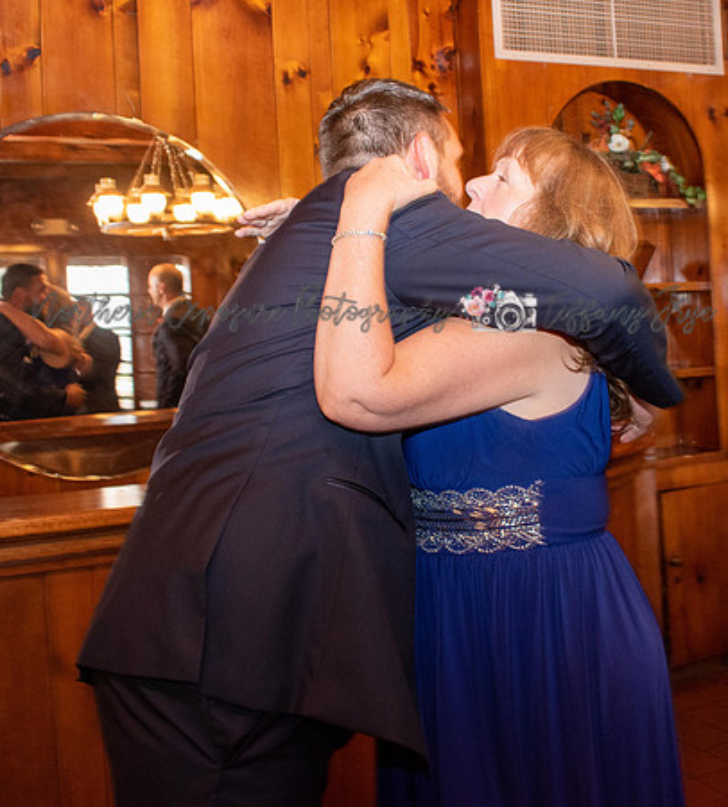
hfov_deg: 36.8
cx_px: 438
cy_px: 323
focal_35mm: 43
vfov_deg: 40.5
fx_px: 1089
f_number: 4
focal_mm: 18
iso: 800
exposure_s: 1/60
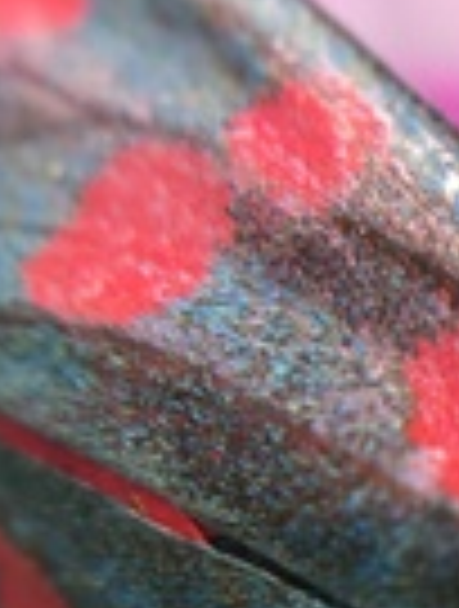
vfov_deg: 14.2
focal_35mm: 137
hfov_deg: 10.9
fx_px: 2411
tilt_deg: -61.4
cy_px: 603
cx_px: 274
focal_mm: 4.15
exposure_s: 1/100
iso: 40
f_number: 2.2
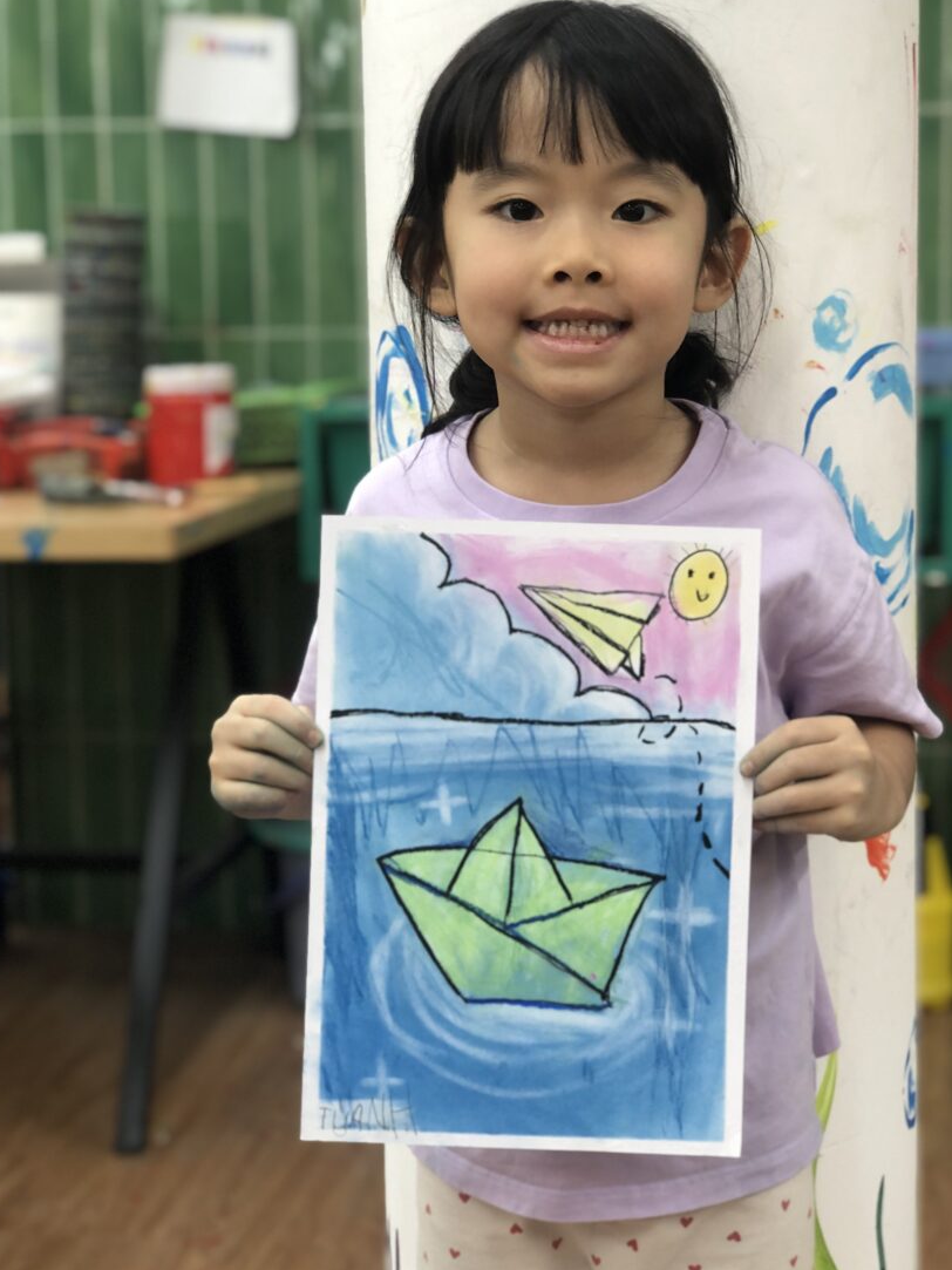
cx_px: 577
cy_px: 572
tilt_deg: -6.8
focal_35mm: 64
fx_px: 2347
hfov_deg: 22.9
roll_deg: +0.3
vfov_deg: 30.2
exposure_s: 1/50
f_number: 2.4
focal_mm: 6
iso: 40
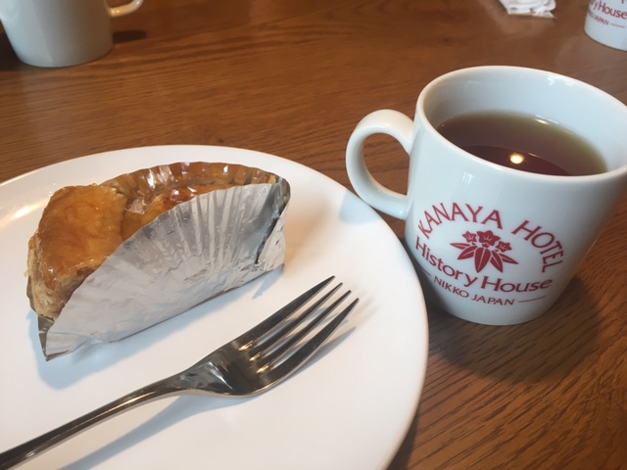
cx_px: 314
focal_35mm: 29
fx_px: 525
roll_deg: -3.1
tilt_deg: -41.6
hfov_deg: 61.7
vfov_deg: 48.2
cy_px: 235
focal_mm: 4.15
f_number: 2.2
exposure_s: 1/40
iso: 32
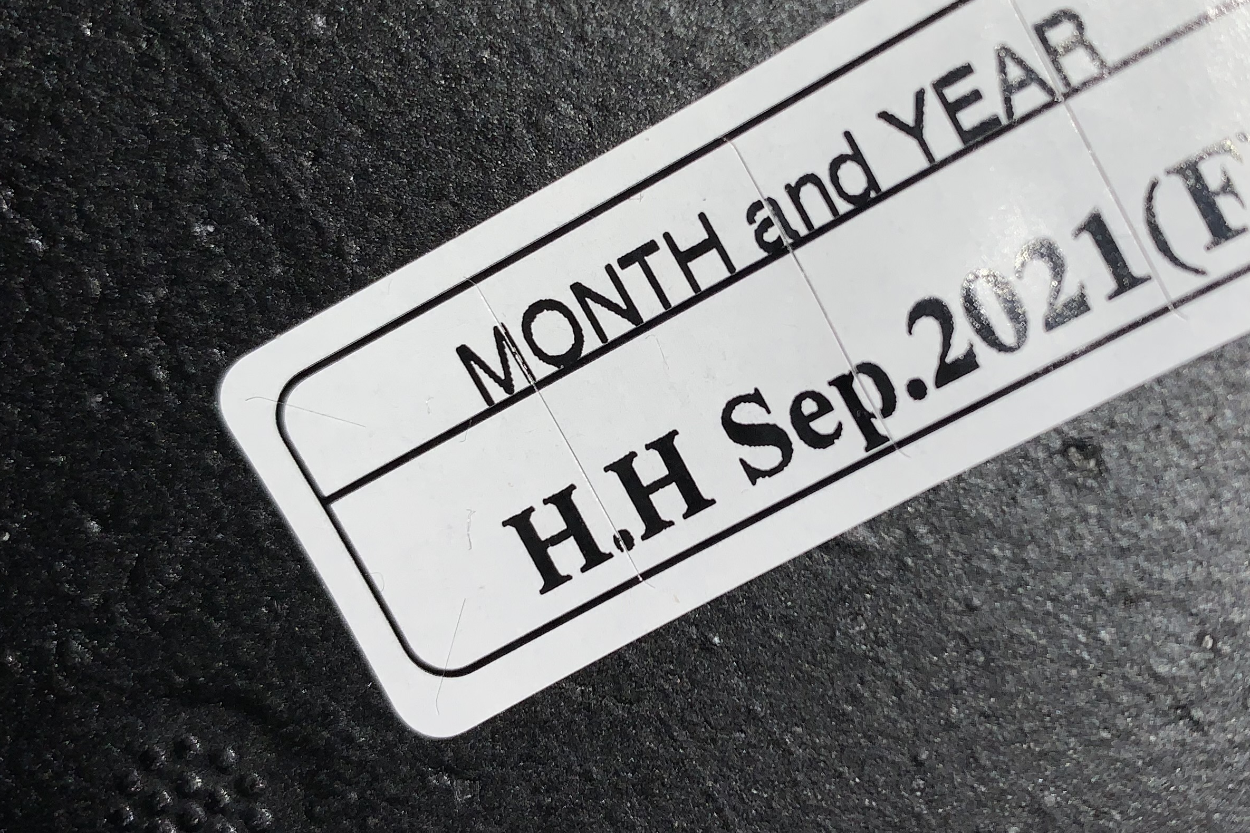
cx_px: 790
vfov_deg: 29.2
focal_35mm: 46
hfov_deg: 42.4
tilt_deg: -67.3
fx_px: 1597
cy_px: 399
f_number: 1.8
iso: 25
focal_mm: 4.25
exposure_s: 1/1250
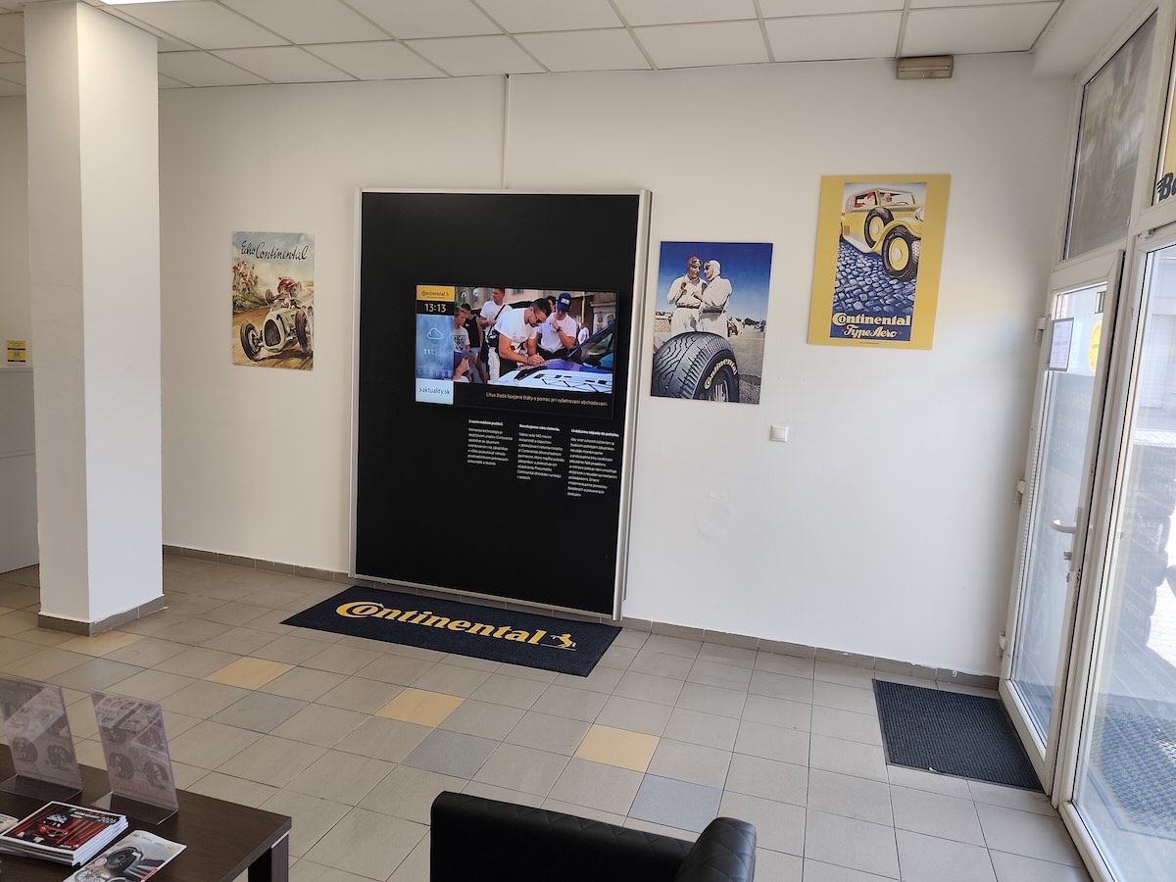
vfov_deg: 58.9
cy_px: 441
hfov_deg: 73.9
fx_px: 781
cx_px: 588
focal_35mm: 23
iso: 125
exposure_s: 1/100
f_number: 1.65
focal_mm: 6.19
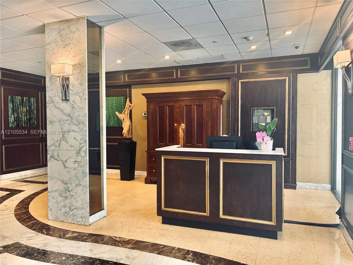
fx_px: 265
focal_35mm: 26
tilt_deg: -0.8
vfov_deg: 53.1
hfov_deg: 67.3
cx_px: 176
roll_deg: +0.0
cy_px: 132
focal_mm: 5.96
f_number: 1.6
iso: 160
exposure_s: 1/60
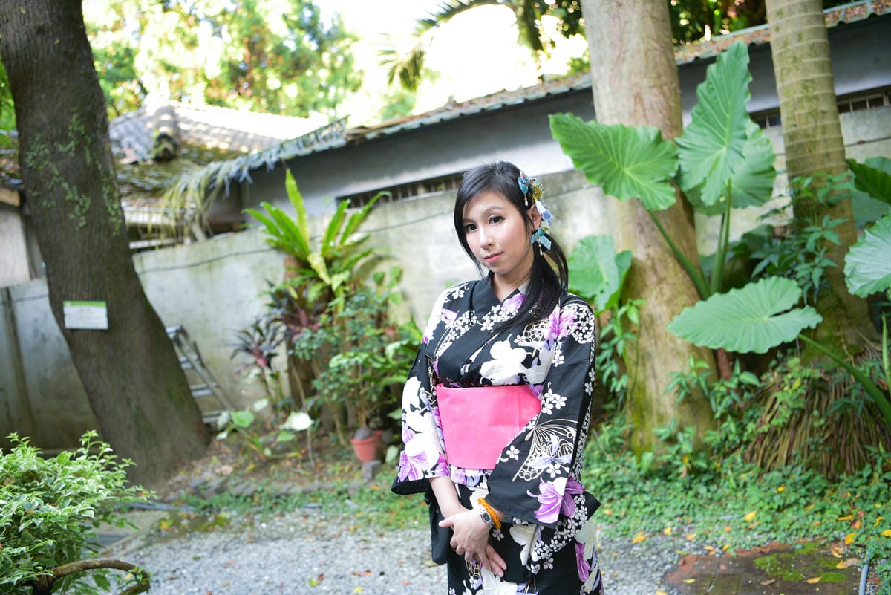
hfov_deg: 55.8
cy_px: 298
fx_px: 842
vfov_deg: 38.9
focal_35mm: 34
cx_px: 446
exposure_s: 1/60
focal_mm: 34
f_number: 2.8
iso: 160
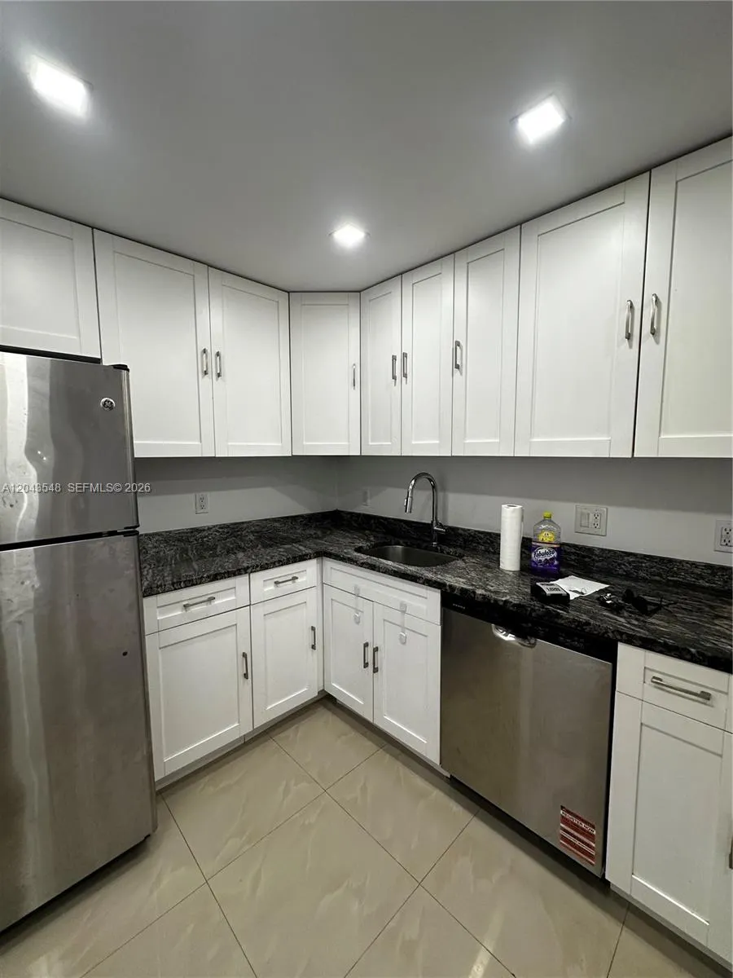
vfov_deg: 102.1
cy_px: 489
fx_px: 395
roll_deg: +0.6
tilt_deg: -2.4
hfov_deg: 85.7
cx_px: 366
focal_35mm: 14
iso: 160
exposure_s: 1/120
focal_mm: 2.22
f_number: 2.2
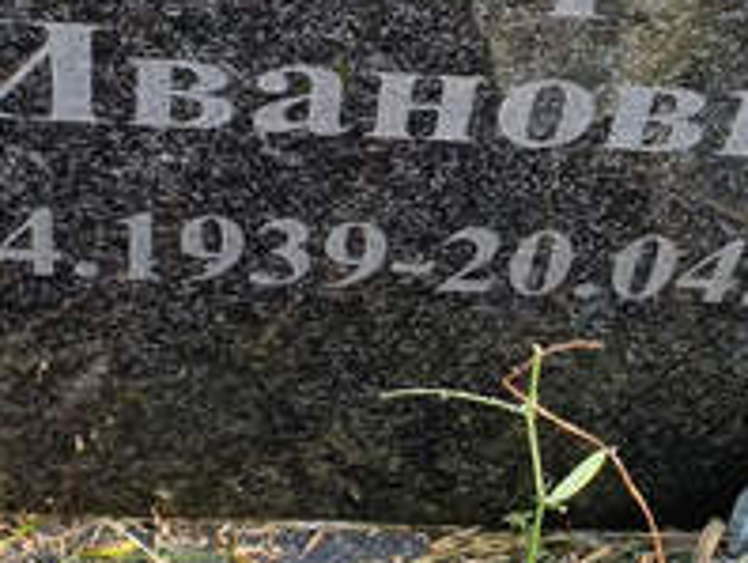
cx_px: 480
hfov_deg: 19.4
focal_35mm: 101
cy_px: 268
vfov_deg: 14.7
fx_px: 2185
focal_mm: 4.76
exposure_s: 1/100
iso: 266
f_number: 1.69
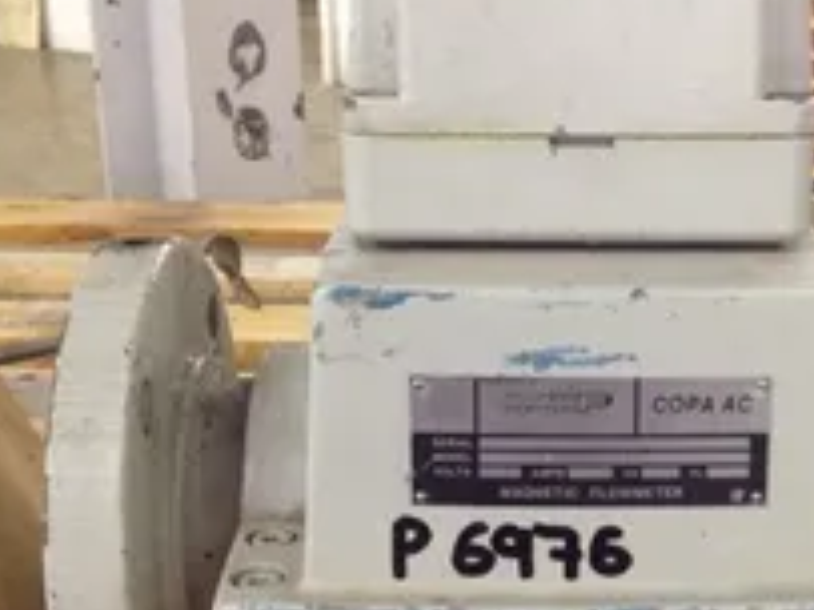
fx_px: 1622
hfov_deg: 27.8
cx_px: 601
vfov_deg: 21.2
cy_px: 425
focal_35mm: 69
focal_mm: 4.28
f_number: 2.4
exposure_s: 1/20
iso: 160
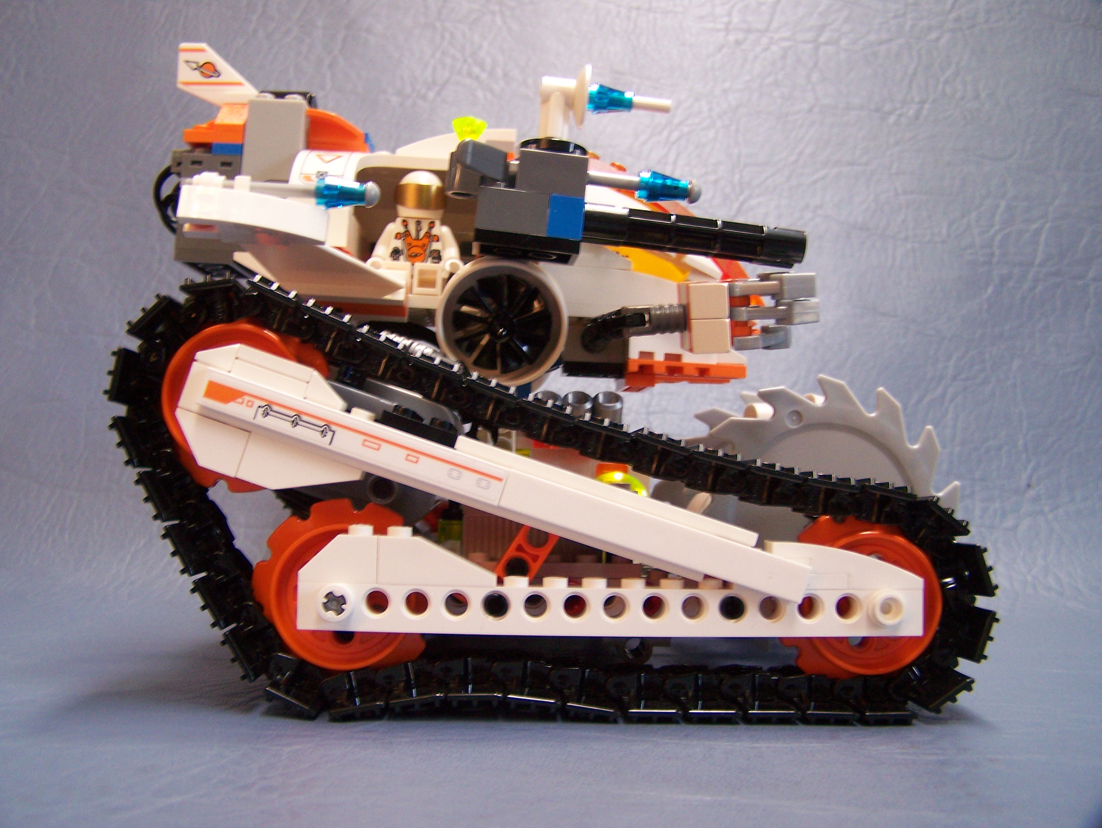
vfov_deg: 37.8
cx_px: 551
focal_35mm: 38
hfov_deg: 48.9
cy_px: 414
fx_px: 1211
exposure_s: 1/10
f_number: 2.8
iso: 160
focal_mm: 6.3
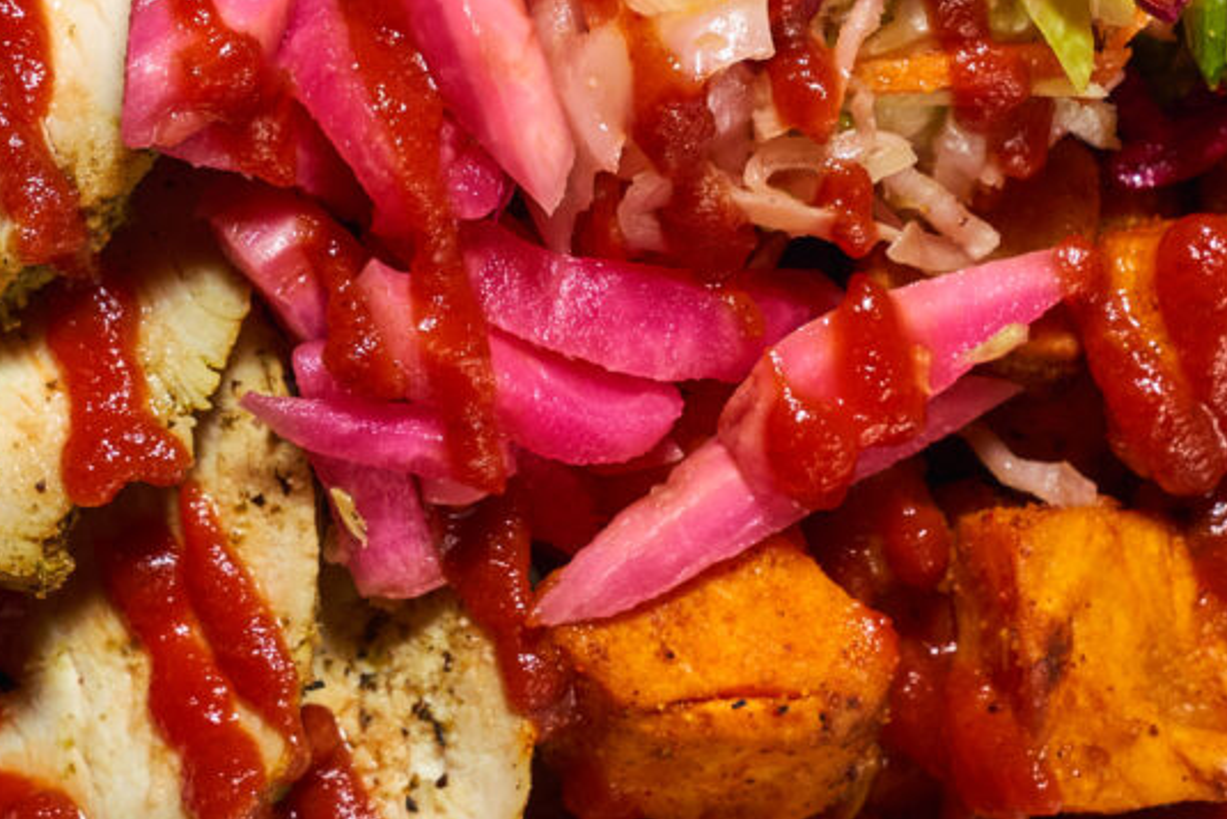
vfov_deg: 7.5
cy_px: 73
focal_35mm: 182
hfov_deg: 11.3
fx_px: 6215
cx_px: 663
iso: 125
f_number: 10
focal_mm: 47.6
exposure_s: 1/125
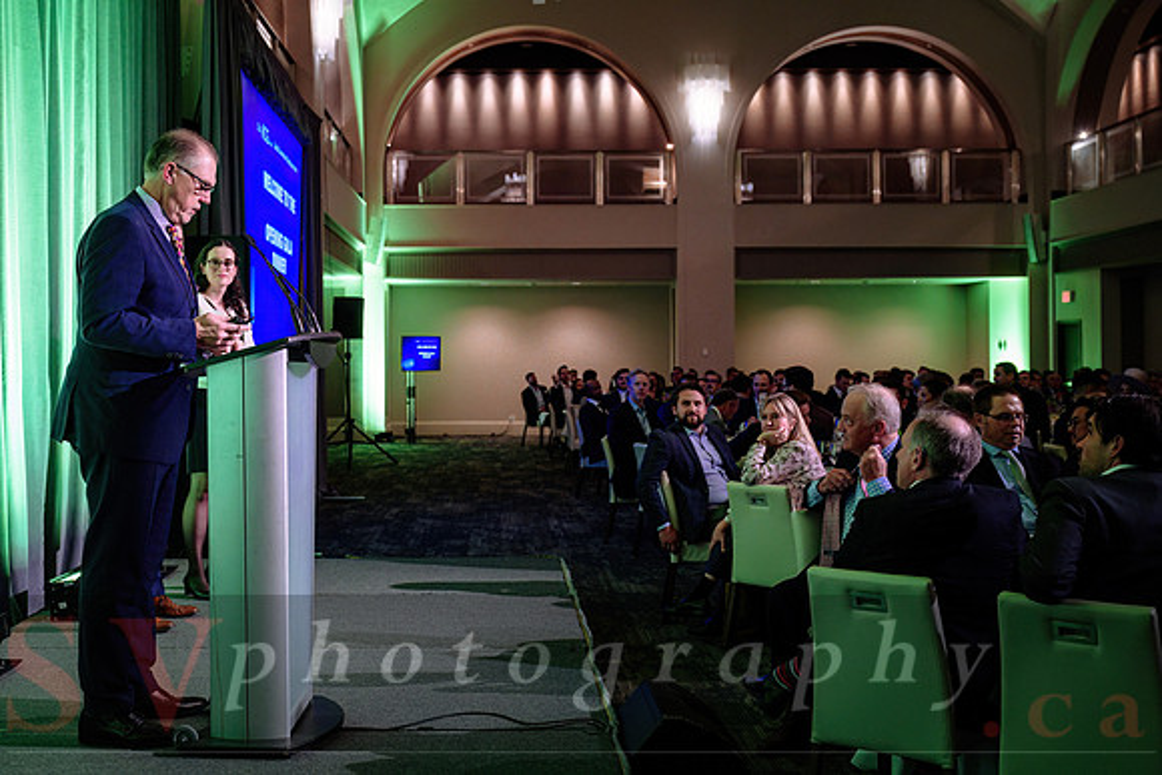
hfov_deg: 47.7
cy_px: 355
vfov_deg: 32.9
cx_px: 528
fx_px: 1313
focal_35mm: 41
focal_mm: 37
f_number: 4
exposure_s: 1/60
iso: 1000
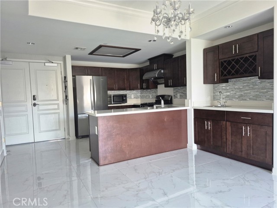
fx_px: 184
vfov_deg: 58.9
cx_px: 138
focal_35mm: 23
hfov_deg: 73.9
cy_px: 104
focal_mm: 5.4
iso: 500
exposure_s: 1/120
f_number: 1.8
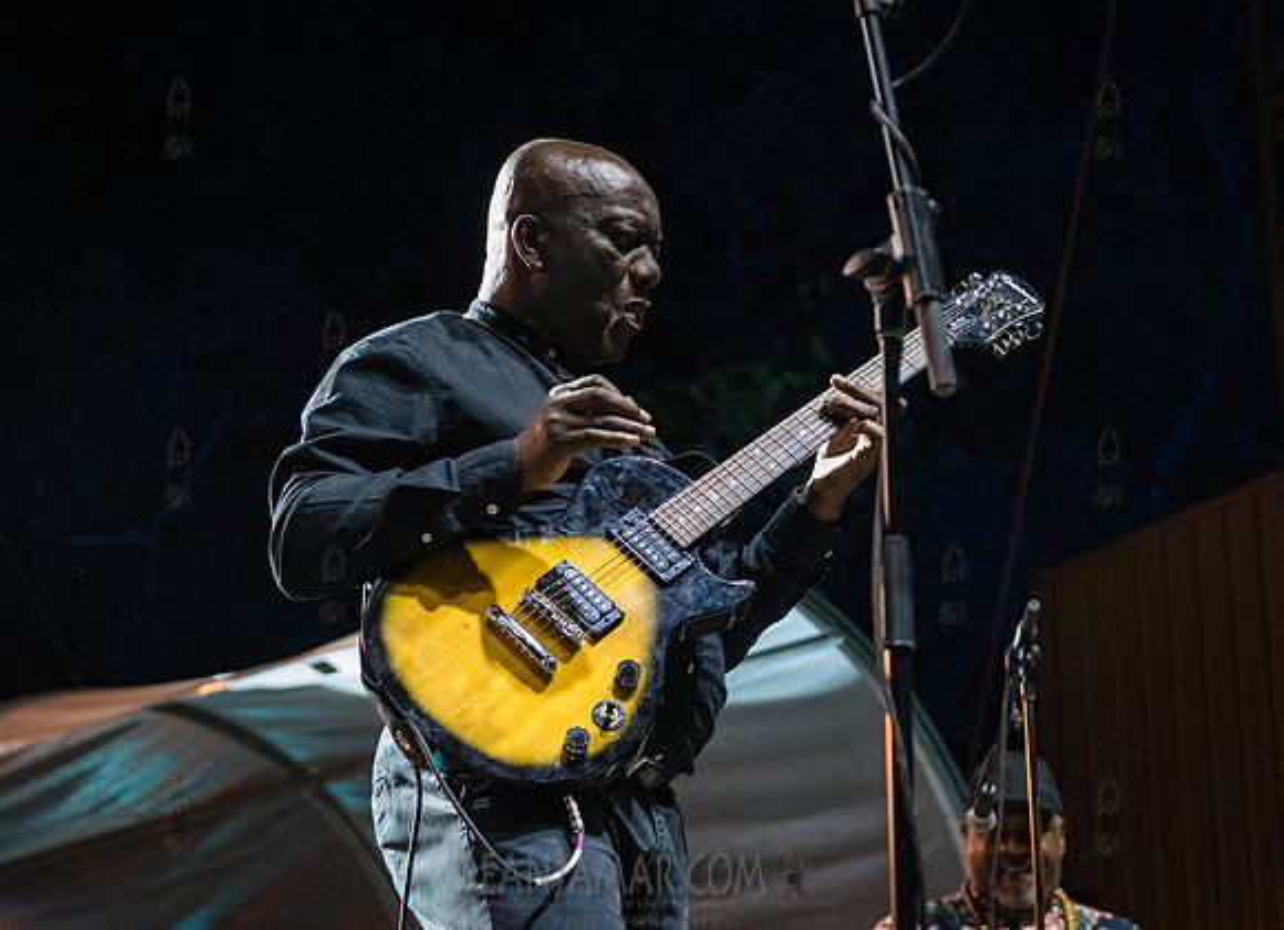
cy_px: 319
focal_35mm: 80
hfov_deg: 24.5
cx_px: 809
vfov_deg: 17.9
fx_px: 2948
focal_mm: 58
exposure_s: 1/320
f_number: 3.5
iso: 6400
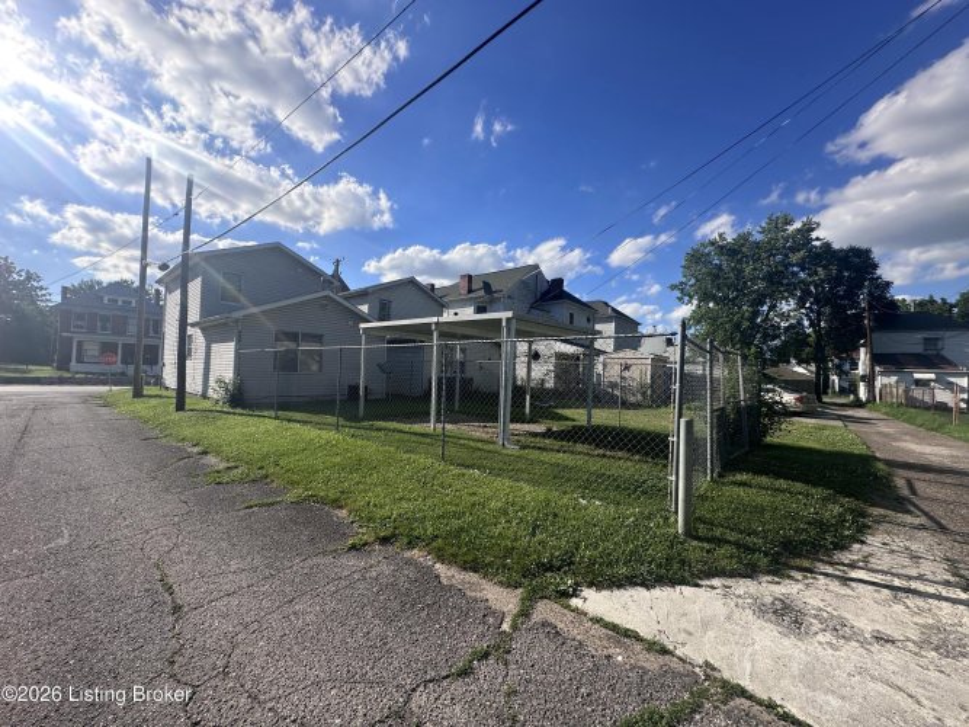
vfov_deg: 85.7
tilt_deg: +2.9
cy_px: 364
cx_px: 484
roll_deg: -1.3
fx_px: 392
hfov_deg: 102.1
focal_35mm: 14
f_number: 2.2
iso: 40
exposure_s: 1/1770
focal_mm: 2.22
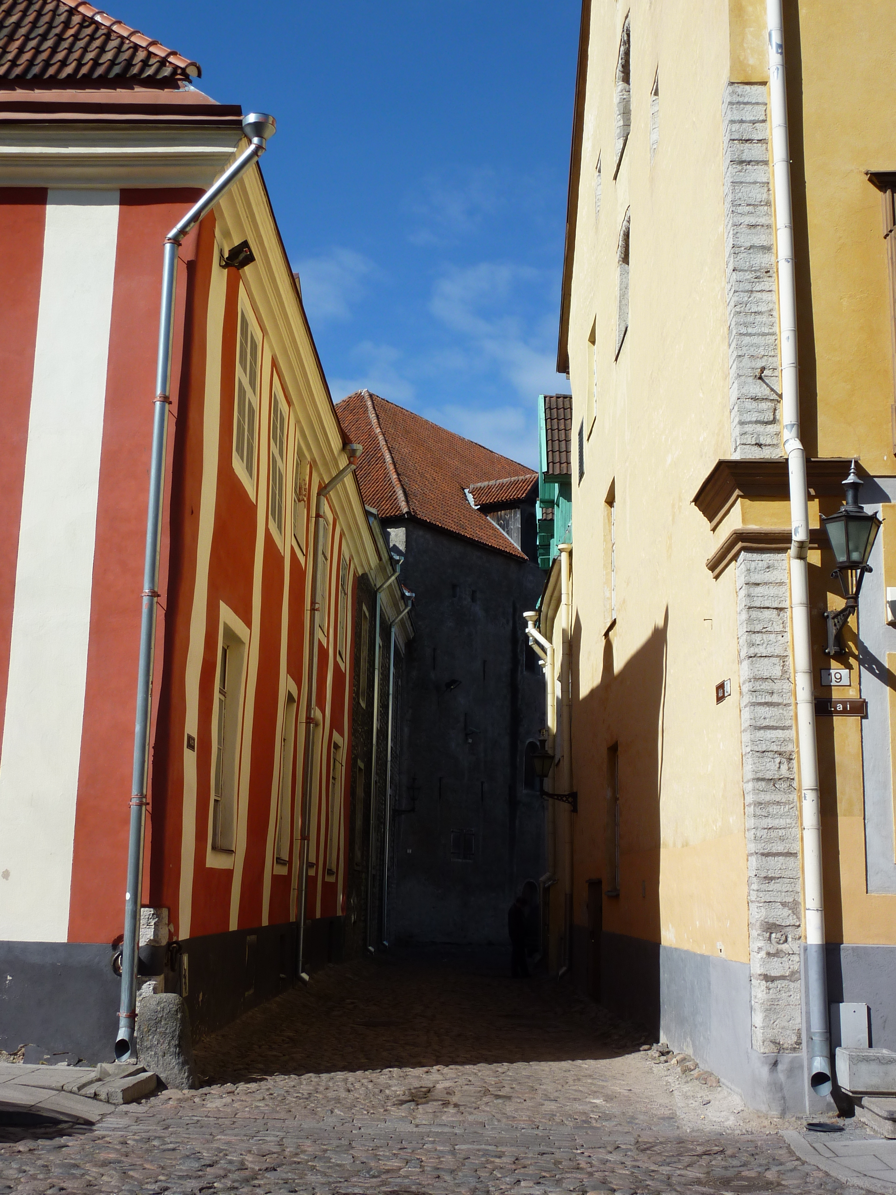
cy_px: 598
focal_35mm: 42
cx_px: 448
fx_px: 1450
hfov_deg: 34.3
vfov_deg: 44.8
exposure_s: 1/400
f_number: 5.6
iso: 80
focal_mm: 6.9
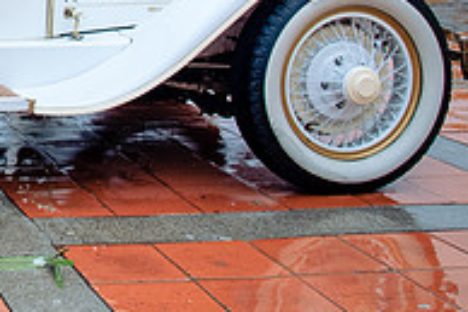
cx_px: -207
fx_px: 1091
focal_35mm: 84
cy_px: -81
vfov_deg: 15.5
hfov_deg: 21.0
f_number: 7.1
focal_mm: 27
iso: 1250
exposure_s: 1/1000
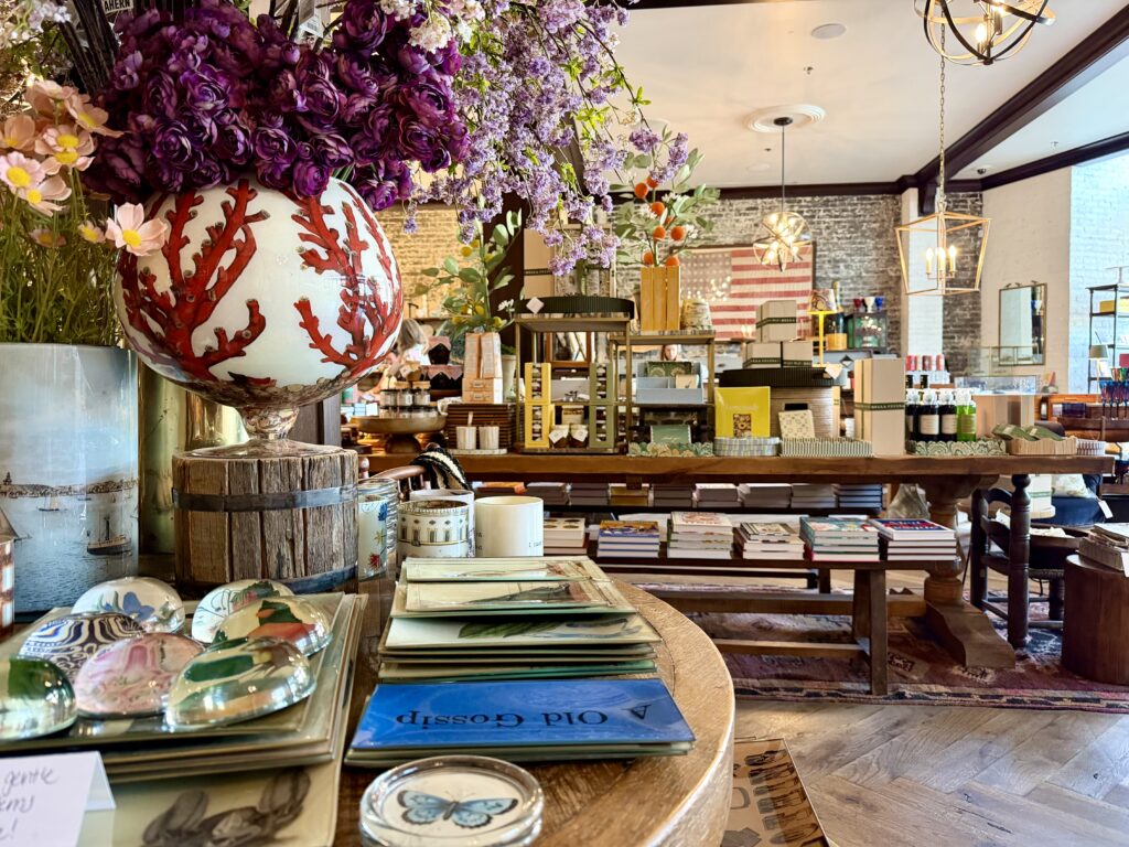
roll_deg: +0.7
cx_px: 564
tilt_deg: -2.6
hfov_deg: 71.6
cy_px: 424
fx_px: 783
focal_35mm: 24
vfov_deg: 56.8
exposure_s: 1/60
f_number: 1.78
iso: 500
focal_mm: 6.76
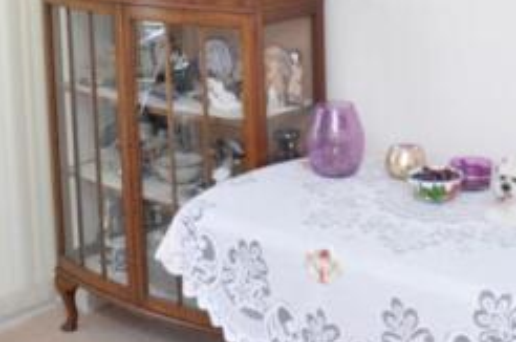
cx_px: 350
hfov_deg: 27.9
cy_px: 2
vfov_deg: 18.4
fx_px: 1030
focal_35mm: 72
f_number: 5
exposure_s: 1/100
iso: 400
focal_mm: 18
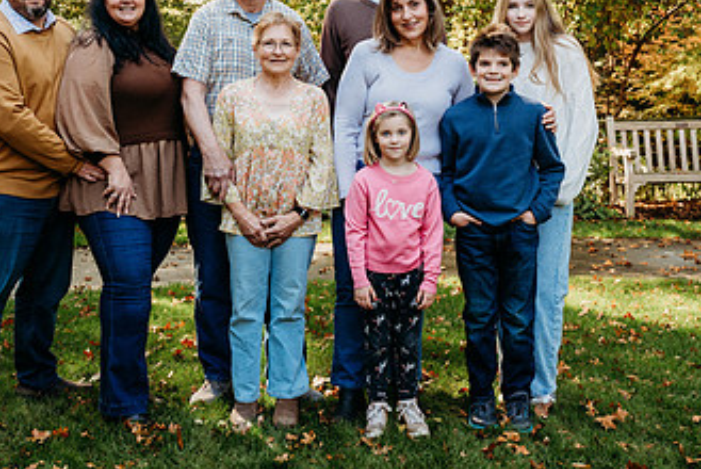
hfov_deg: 31.4
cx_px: 319
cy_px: 101
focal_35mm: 64
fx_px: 1247
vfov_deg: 21.1
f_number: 4.5
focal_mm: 34
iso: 400
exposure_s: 1/250
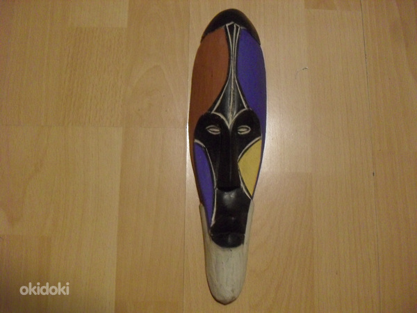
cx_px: 208
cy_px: 156
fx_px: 458
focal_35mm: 38
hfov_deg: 49.0
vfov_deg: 37.7
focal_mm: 6.3
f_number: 2.8
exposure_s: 1/15
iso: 400
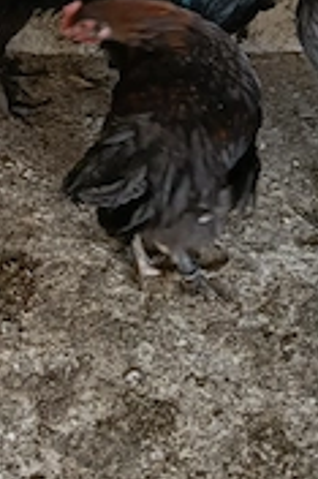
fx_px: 850
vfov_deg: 30.0
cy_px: 38
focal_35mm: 64
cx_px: -33
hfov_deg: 20.2
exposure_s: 1/30
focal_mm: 3.98
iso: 200
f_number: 1.8
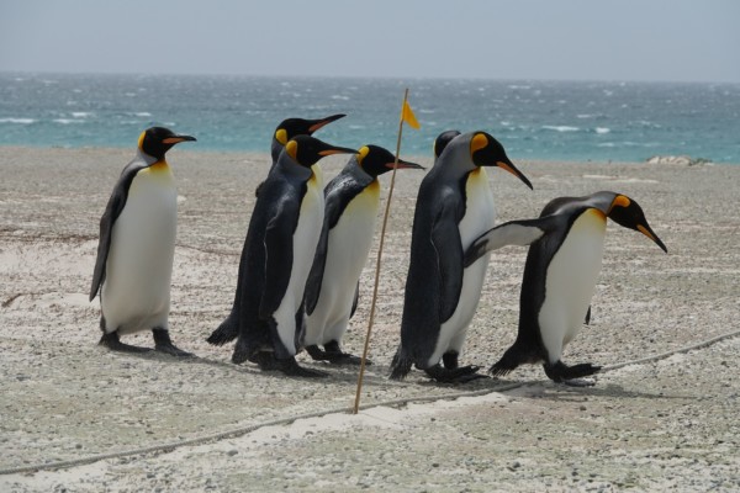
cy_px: 246
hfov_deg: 12.1
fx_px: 3494
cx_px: 370
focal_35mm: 170
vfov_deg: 8.1
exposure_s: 1/1000
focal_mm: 62.39
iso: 100
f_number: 5.6
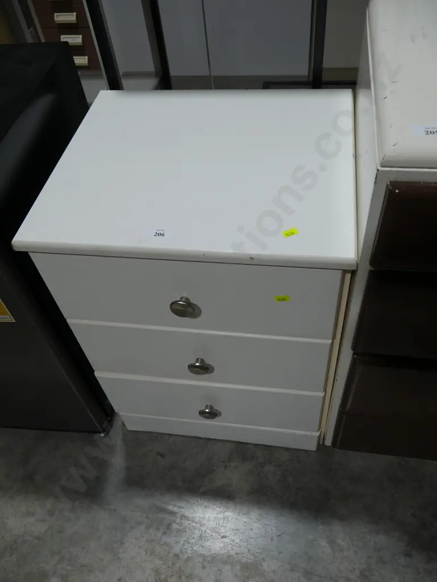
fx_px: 471
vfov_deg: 63.4
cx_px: 218
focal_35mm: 28
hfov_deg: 49.8
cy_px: 291
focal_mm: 14
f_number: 4.5
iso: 200
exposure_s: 1/160
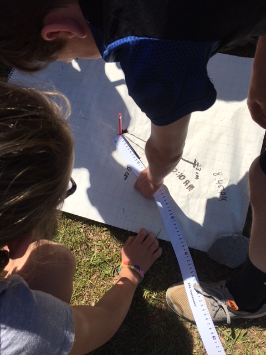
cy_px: 178
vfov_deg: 61.7
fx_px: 297
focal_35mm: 29
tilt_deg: -70.0
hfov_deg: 48.2
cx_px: 133
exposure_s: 1/2849
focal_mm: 4.15
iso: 25
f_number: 2.2
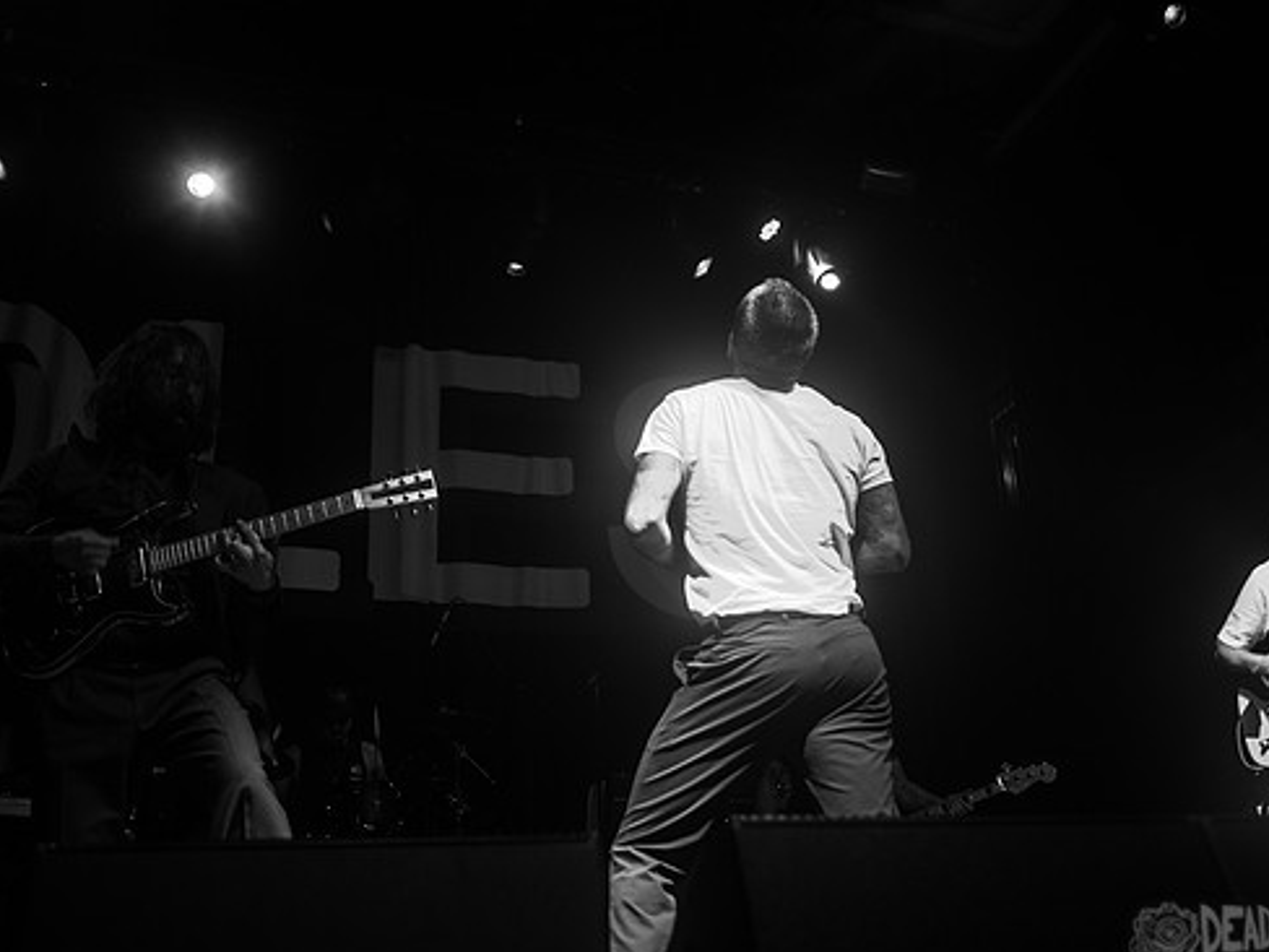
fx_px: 1466
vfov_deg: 36.0
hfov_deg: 46.8
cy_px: 493
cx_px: 684
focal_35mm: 40
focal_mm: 35
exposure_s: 1/125
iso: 1600
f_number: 3.2
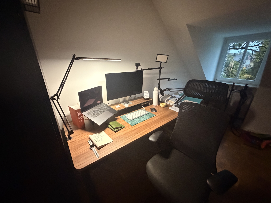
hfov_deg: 102.1
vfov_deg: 85.7
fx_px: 110
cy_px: 102
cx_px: 136
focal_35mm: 14
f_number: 2.2
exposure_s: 1/57
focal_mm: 2.22
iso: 1250
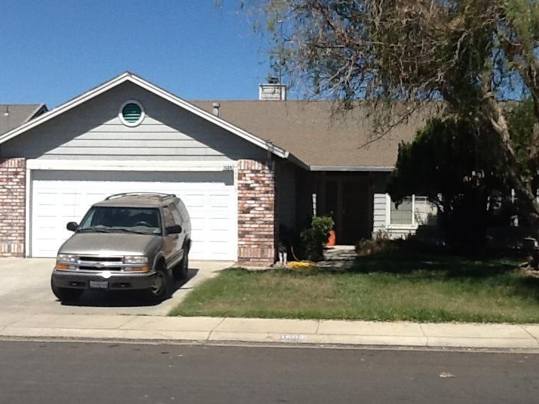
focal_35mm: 58
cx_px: 311
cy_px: 214
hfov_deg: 33.2
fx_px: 903
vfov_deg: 25.2
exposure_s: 1/1783
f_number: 2.4
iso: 40
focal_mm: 2.03
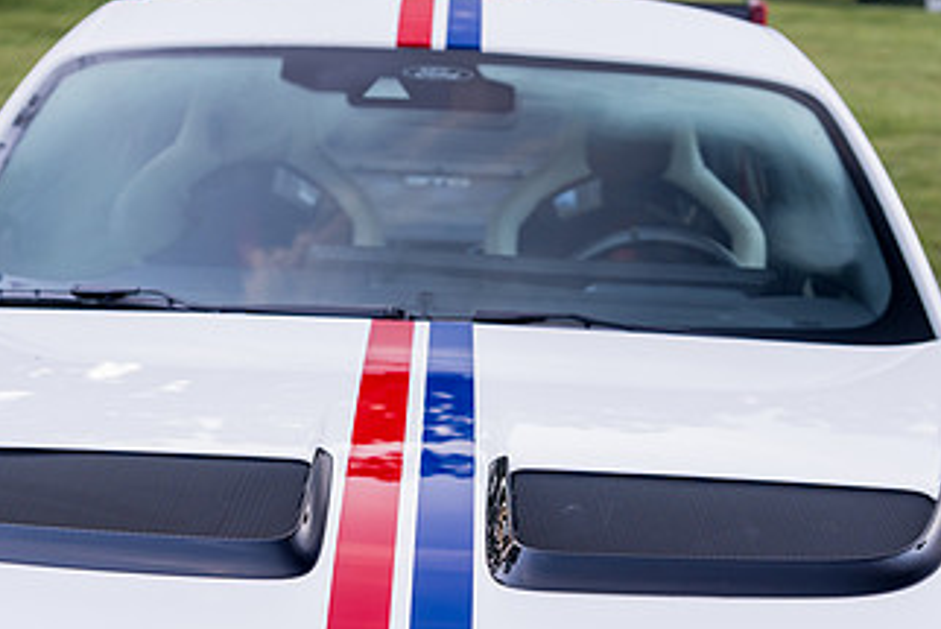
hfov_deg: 22.6
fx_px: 2353
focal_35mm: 90
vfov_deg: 15.1
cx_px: 392
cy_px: 502
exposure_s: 1/100
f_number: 3.5
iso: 500
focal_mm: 50
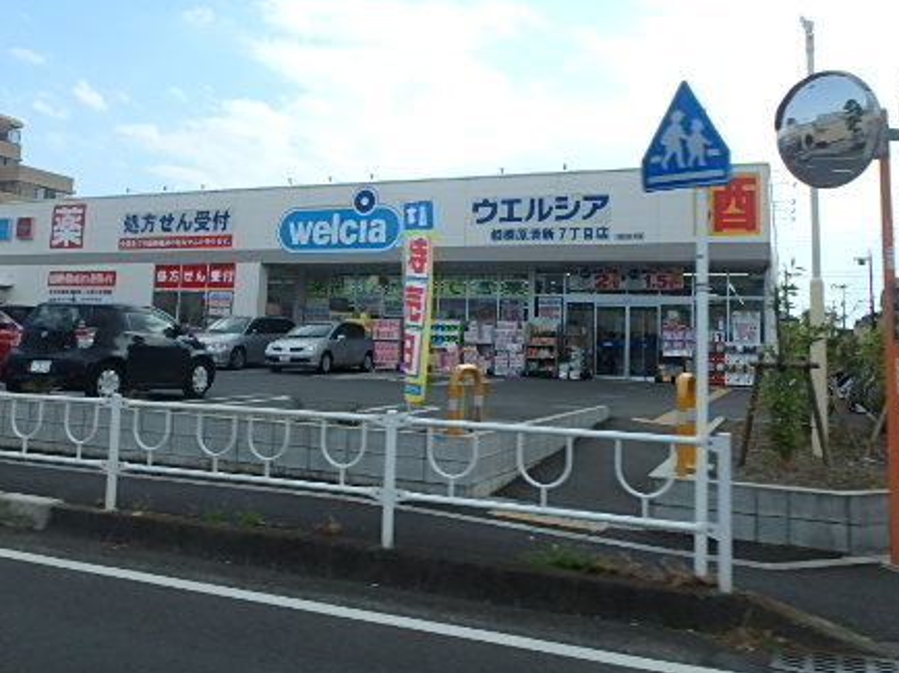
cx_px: 431
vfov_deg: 45.0
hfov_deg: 58.4
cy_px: 248
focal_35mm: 31
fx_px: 805
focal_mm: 3.7
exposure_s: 1/320
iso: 125
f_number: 6
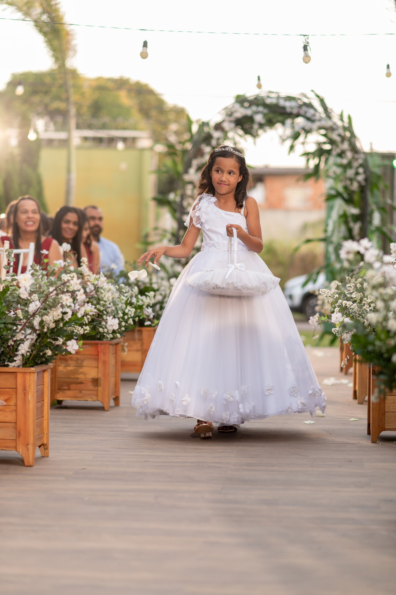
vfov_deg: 23.9
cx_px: 198
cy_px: 298
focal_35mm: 85
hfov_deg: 16.0
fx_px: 1404
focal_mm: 85
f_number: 2.2
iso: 800
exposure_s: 1/400
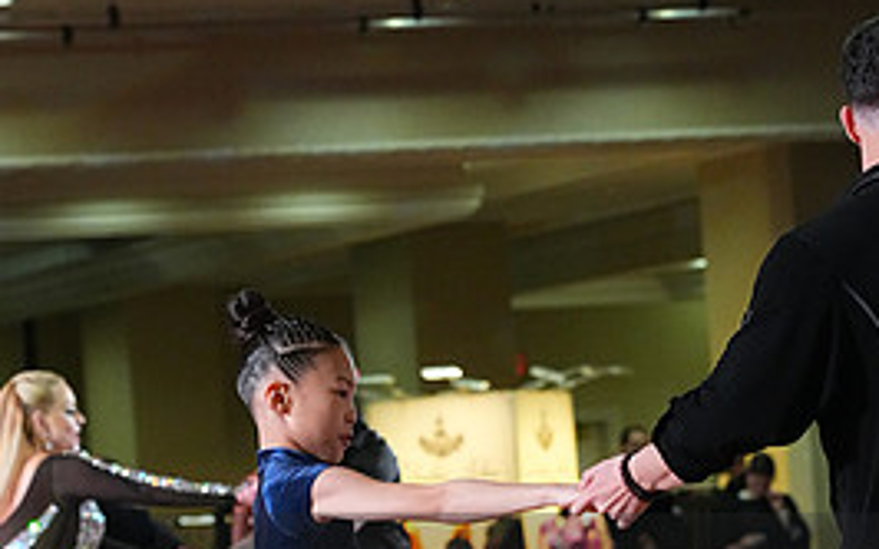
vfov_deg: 5.4
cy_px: 625
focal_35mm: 240
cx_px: 613
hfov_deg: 8.7
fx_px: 5747
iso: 8000
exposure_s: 1/400
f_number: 5.6
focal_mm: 108
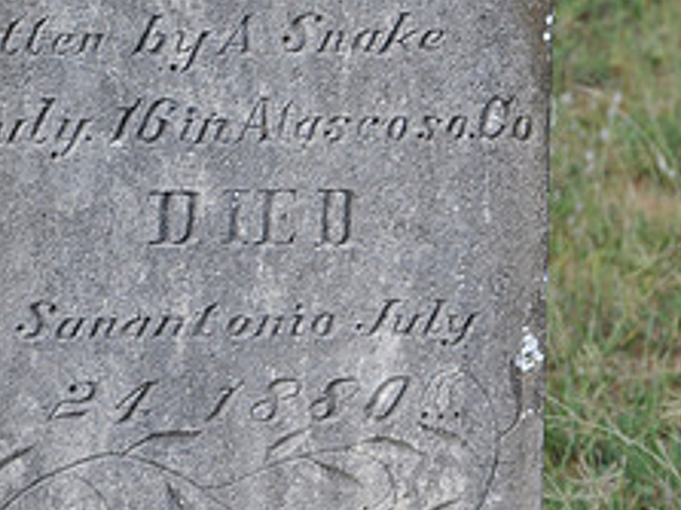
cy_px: 2
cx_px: 278
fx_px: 4562
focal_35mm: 232
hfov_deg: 8.5
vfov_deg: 6.4
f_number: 7.1
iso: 200
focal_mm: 62
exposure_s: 1/200
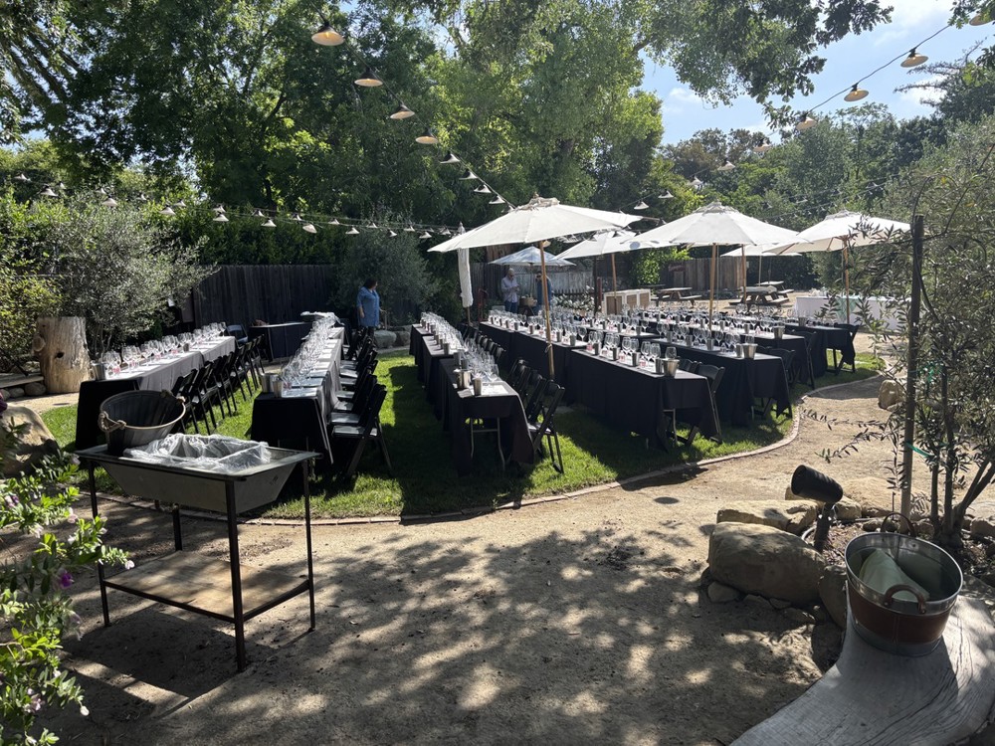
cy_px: 373
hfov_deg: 67.3
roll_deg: +2.0
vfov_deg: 53.1
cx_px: 498
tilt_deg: -9.4
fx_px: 747
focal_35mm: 26
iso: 50
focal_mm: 5.96
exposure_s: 1/1007
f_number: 1.6
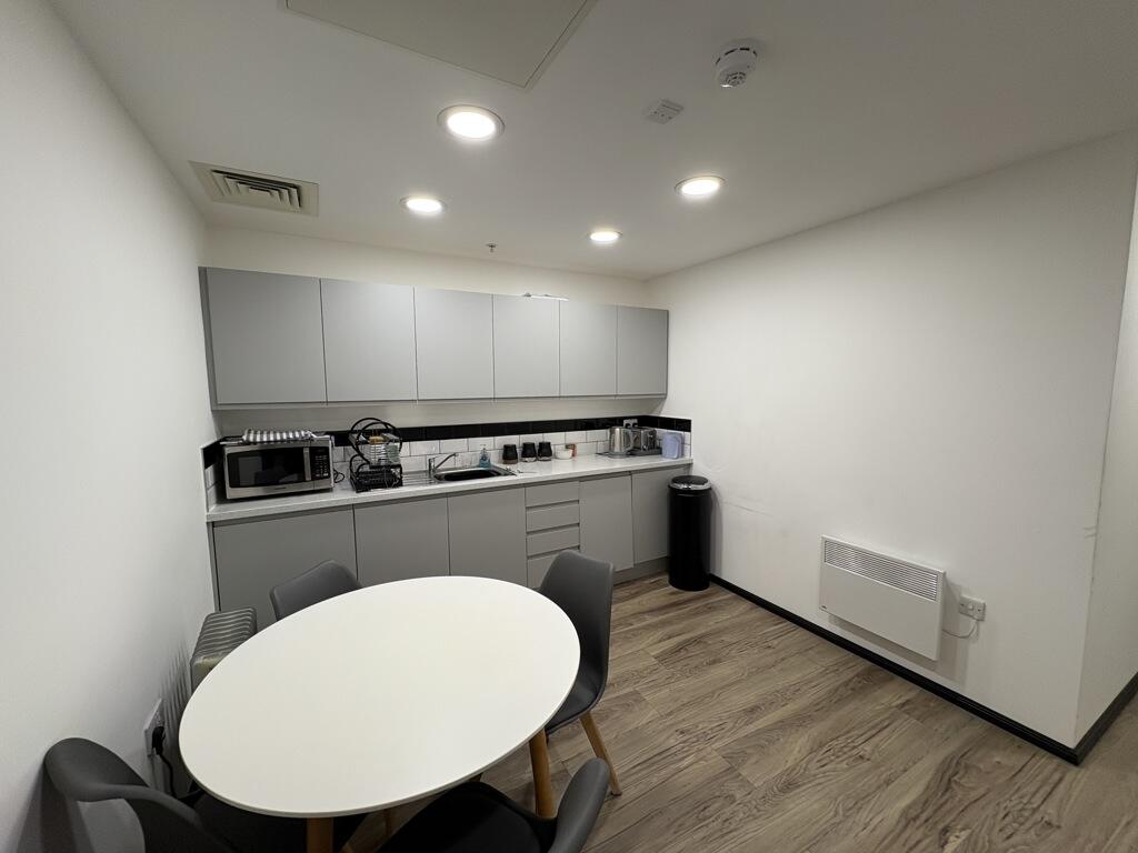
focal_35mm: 14
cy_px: 426
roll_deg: +0.3
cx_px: 569
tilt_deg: -5.7
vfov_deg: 85.7
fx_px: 460
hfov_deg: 102.1
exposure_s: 1/100
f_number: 2.2
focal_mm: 2.22
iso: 125
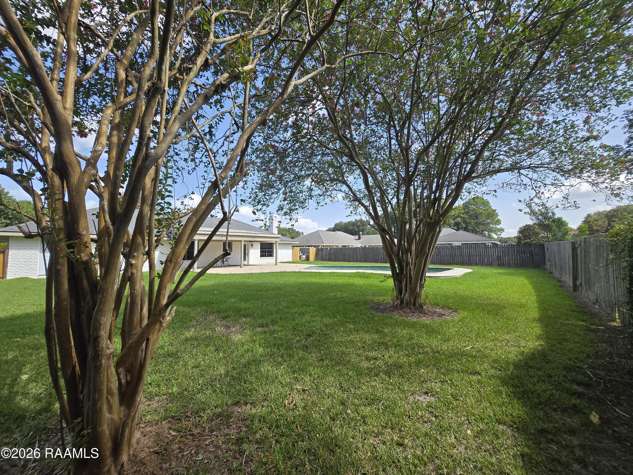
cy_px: 238
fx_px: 238
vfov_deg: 89.9
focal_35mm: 13
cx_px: 316
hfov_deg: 106.2
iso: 25
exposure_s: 1/480
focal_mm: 1.7
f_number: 2.2
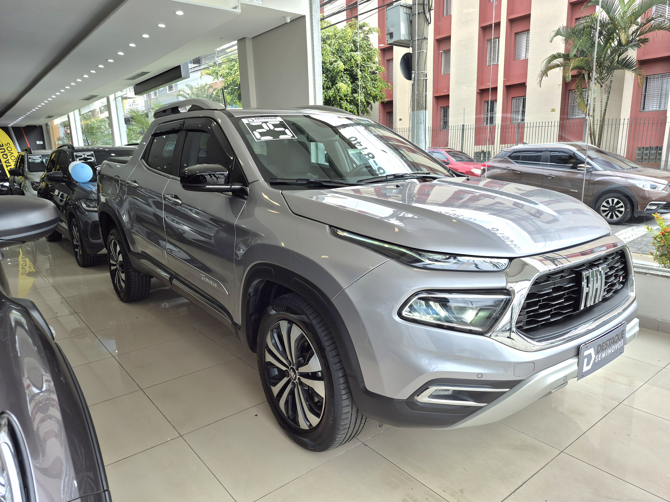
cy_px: 251
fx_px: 445
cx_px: 335
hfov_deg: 73.9
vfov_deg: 58.9
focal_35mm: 23
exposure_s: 1/196
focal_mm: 5.4
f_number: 1.8
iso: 25
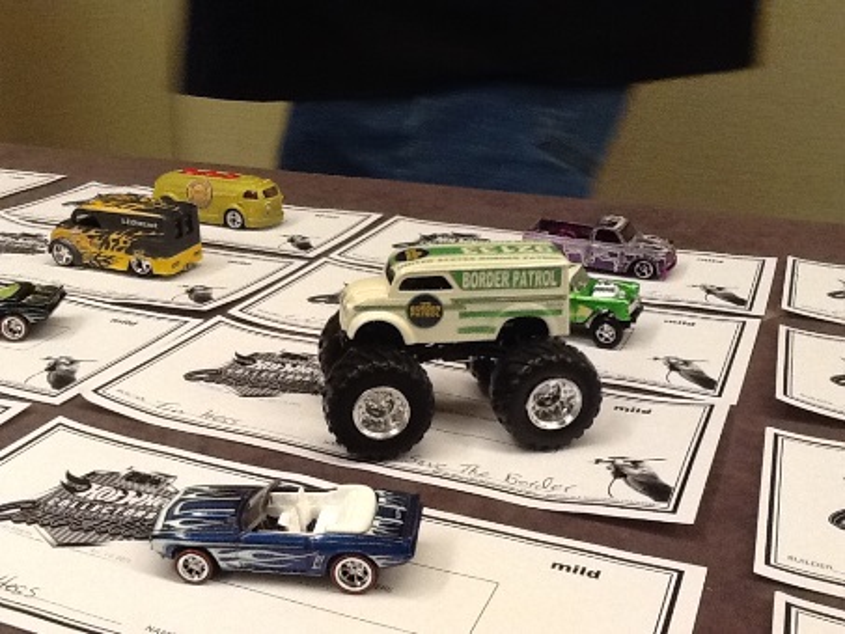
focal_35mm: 44
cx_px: 422
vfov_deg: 32.9
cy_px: 317
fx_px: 1074
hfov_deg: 42.9
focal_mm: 2.03
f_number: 2.4
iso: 160
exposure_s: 1/30
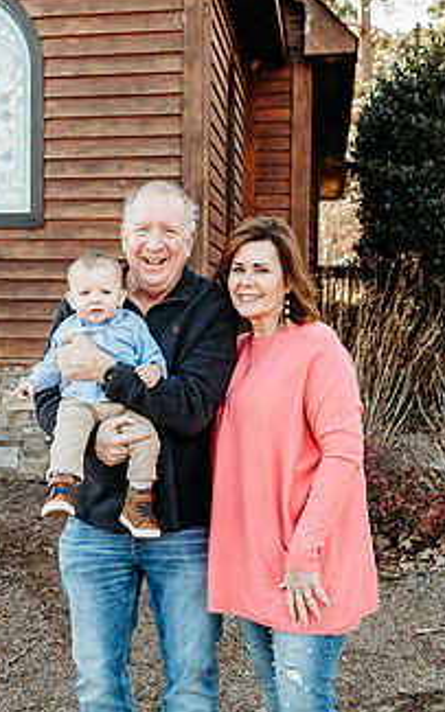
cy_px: 364
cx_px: 169
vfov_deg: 43.5
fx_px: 893
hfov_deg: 27.9
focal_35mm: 46
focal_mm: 24
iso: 250
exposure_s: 1/320
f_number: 2.8
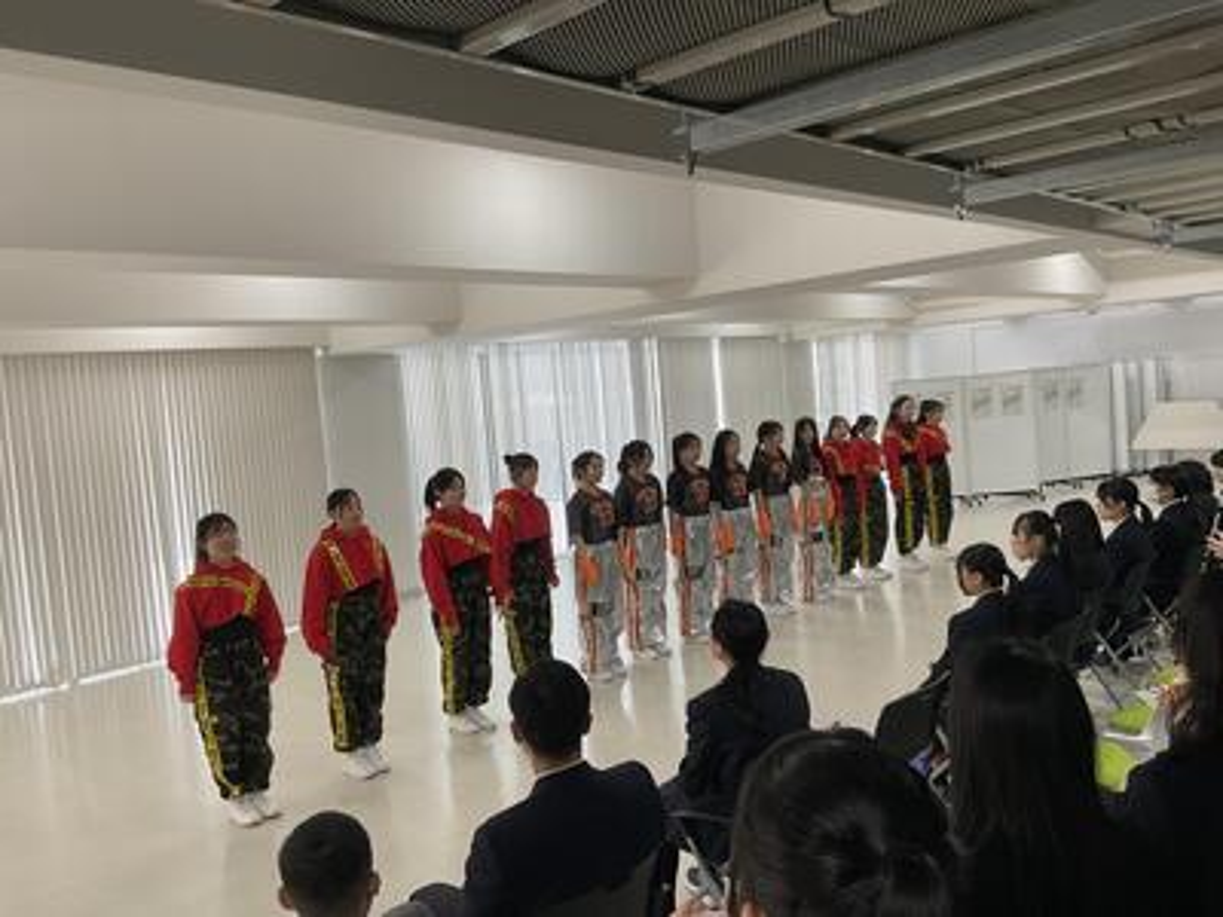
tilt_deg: -4.2
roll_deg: +4.6
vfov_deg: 48.2
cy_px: 458
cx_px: 612
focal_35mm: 29
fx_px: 1025
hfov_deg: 61.7
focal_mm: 3
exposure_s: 1/84
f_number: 1.8
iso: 64
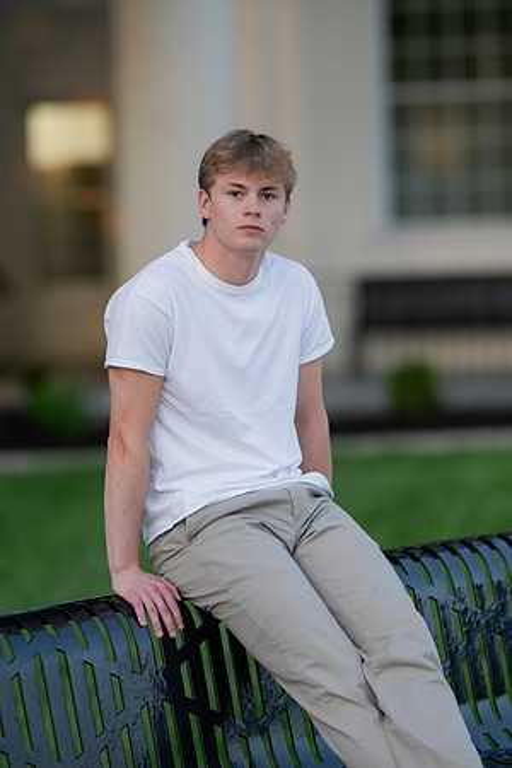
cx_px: 256
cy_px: 384
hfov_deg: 10.2
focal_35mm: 135
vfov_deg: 15.2
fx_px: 2880
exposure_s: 1/200
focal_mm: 135
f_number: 1.8
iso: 160
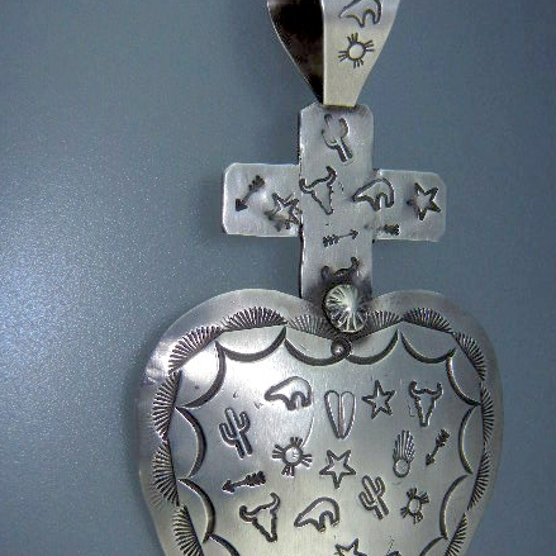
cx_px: 301
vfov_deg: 25.7
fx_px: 1218
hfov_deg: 25.7
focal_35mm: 67
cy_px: 338
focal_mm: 9.3
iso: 160
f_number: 7.8
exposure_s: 1/30
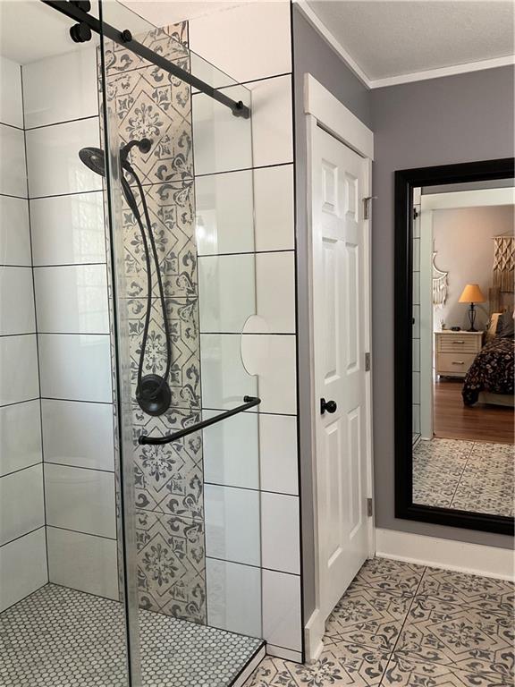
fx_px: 575
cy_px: 344
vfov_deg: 61.7
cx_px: 258
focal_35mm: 29
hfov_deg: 48.2
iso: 100
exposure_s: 1/60
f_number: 1.8
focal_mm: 3
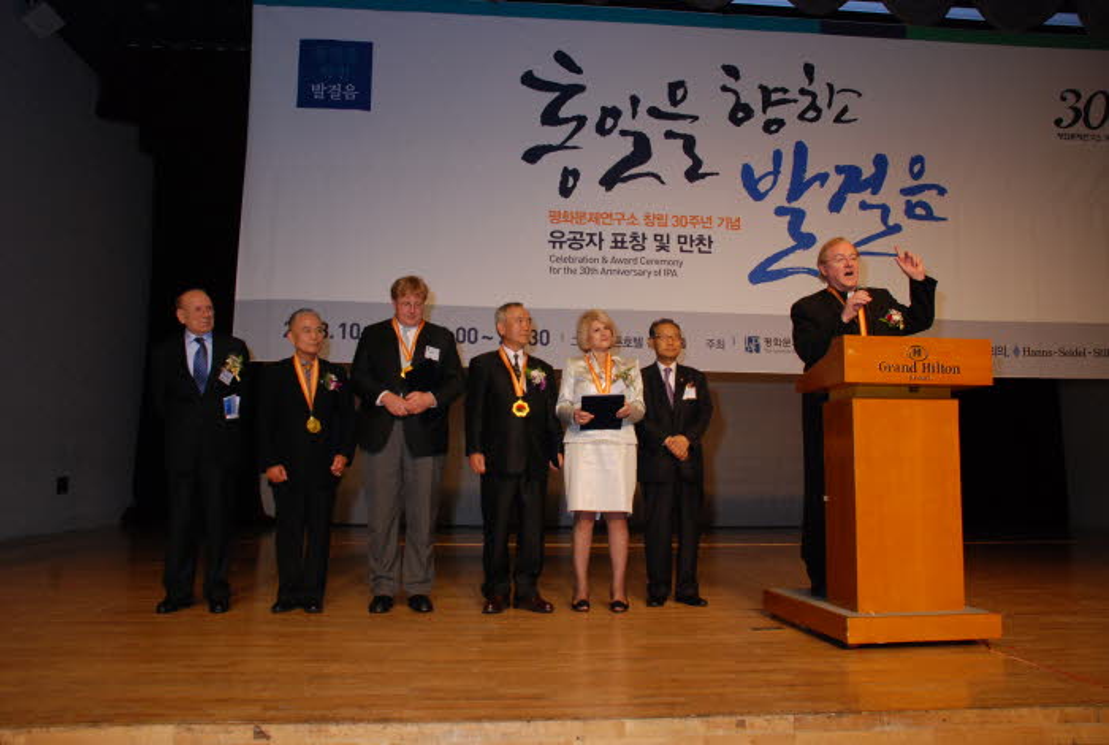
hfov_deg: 61.8
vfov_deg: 43.8
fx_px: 926
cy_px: 372
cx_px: 554
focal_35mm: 30
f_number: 6.3
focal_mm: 20
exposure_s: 1/60
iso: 640
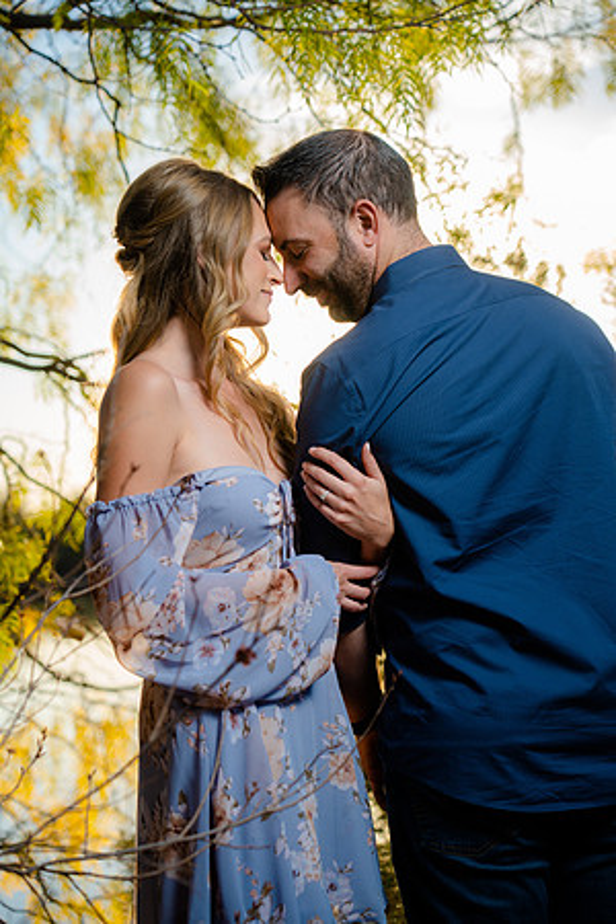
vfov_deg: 24.8
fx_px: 2105
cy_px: 462
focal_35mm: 82
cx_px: 308
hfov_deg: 16.7
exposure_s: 1/250
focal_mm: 82
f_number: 4
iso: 50
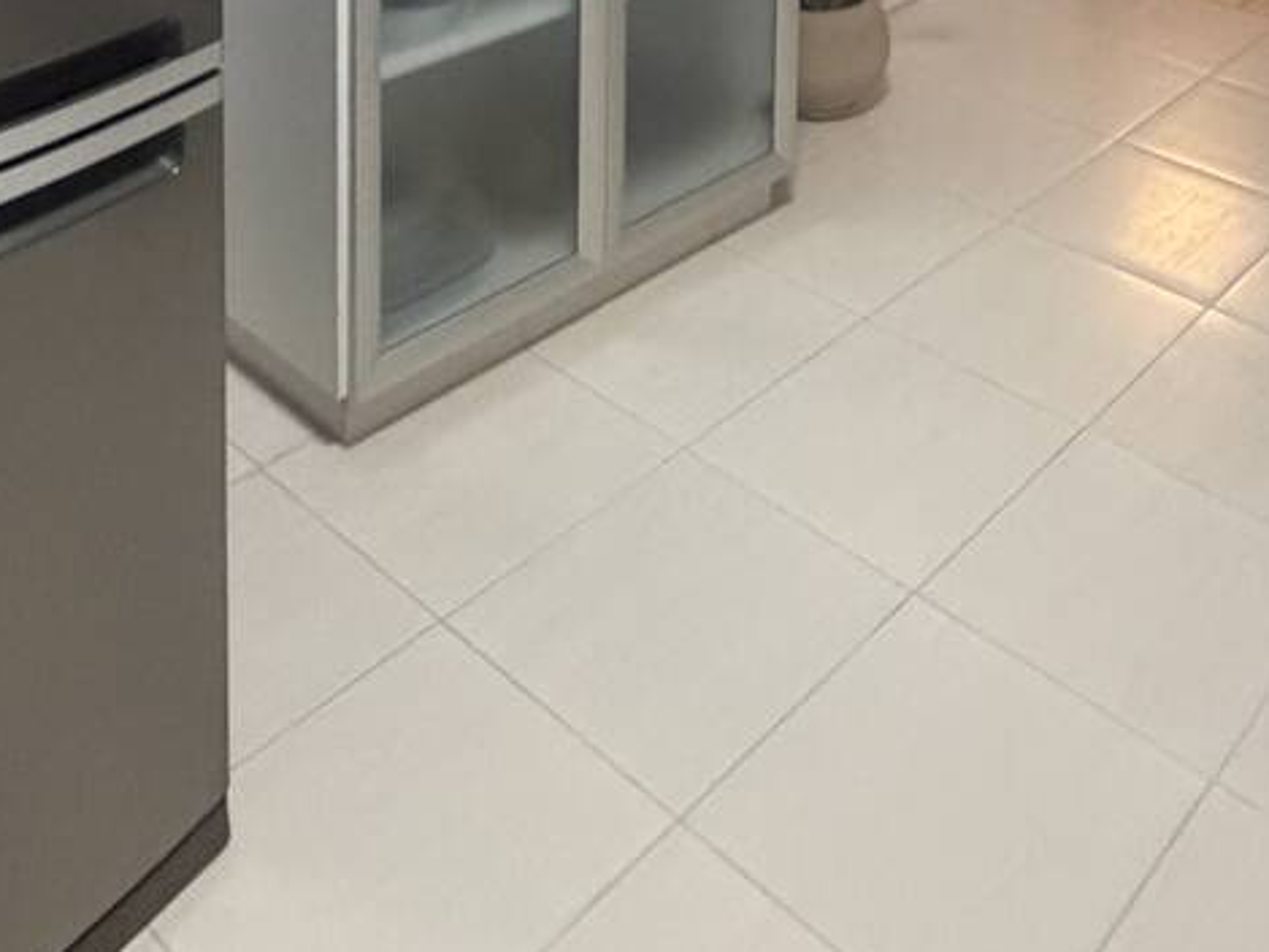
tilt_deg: -5.0
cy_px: -473
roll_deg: -2.0
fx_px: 1577
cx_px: 896
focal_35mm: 43
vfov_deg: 25.4
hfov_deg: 42.9
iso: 500
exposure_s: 1/60
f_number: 2.2
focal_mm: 2.22
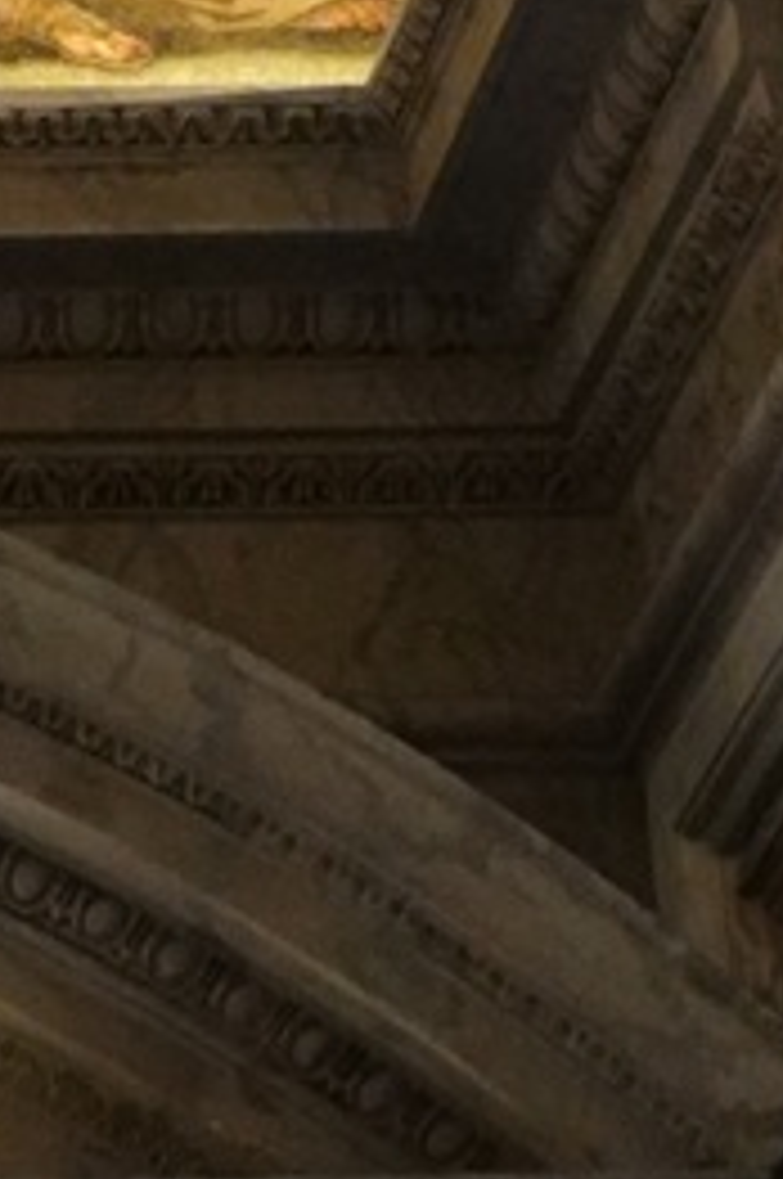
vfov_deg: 5.2
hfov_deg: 3.4
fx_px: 12920
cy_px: 997
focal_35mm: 395
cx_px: -954
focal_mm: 22.95
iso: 2000
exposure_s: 1/60
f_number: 2.8
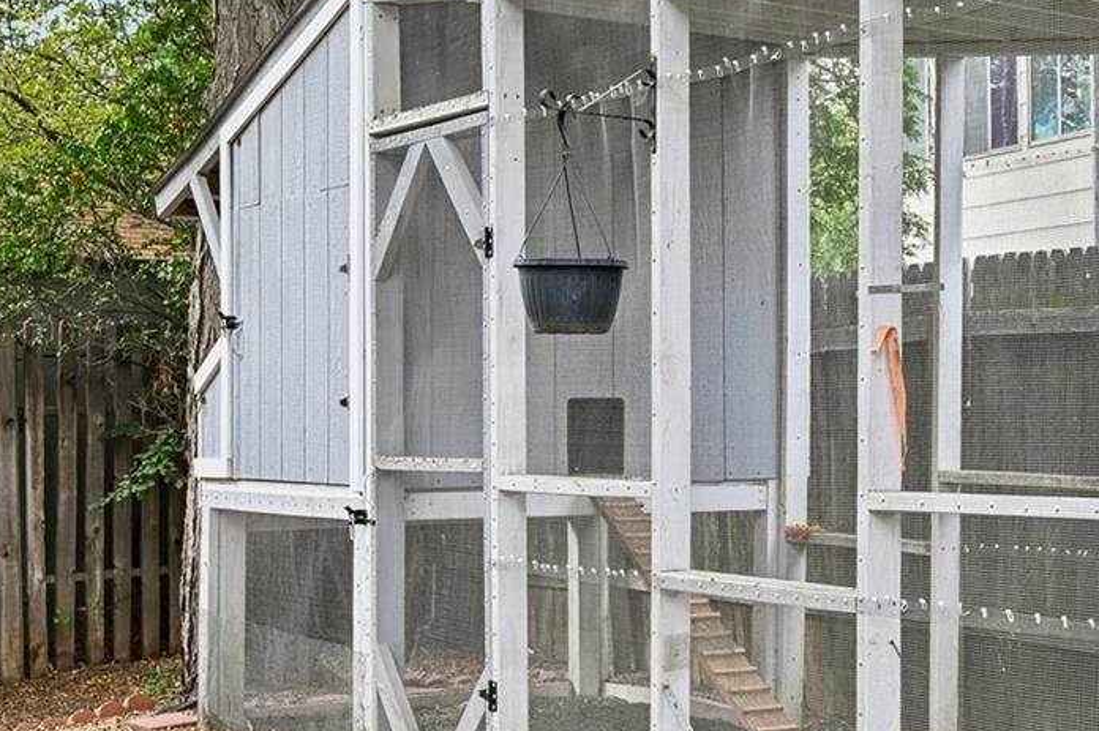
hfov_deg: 27.4
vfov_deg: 19.7
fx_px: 2105
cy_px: 423
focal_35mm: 69
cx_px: 1126
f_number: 8
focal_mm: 30
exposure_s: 1/30
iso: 200
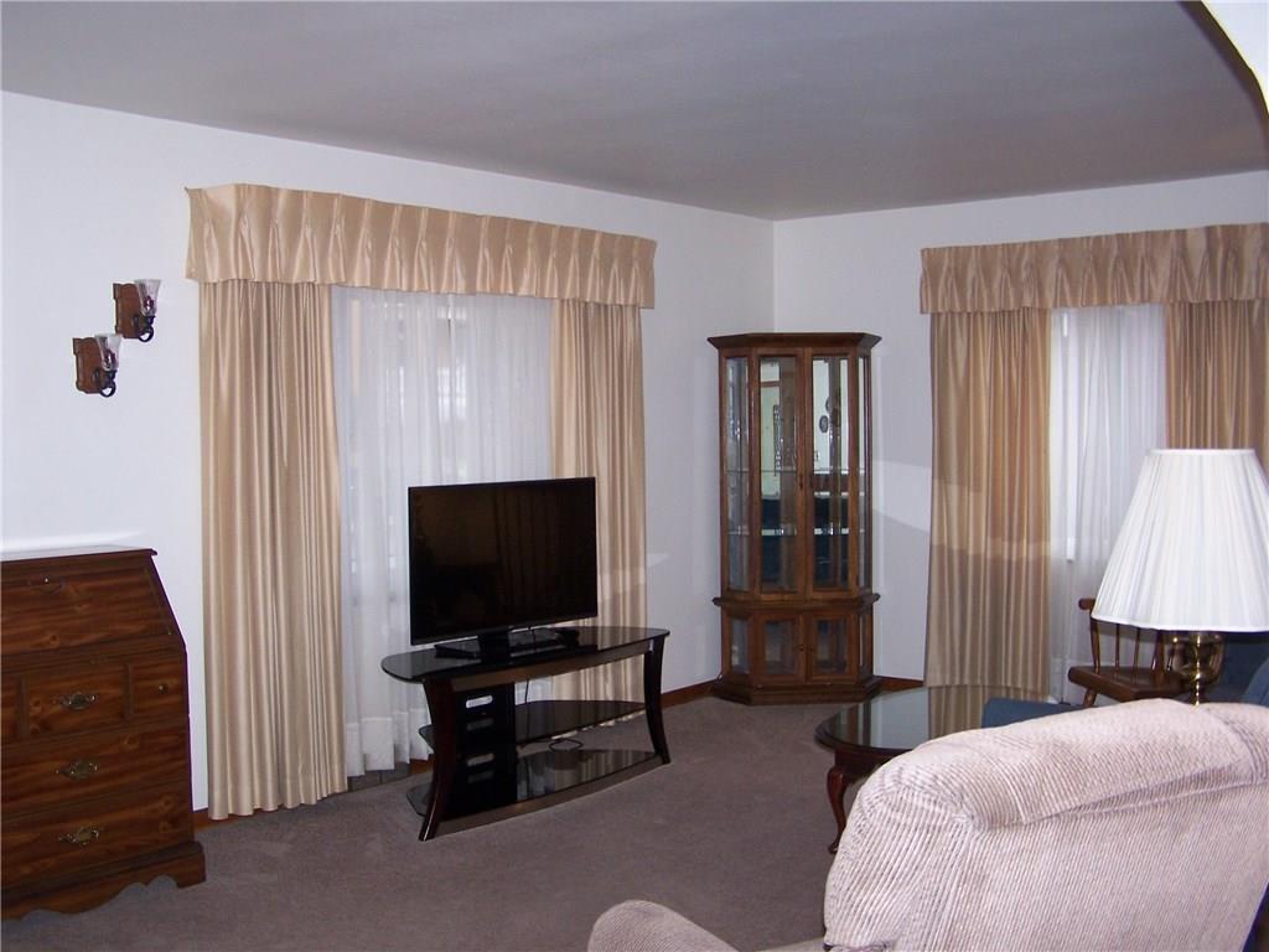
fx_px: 1393
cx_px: 634
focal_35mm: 38
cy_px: 476
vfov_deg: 37.7
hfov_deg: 49.0
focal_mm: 6.3
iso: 140
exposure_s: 1/60
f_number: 2.8
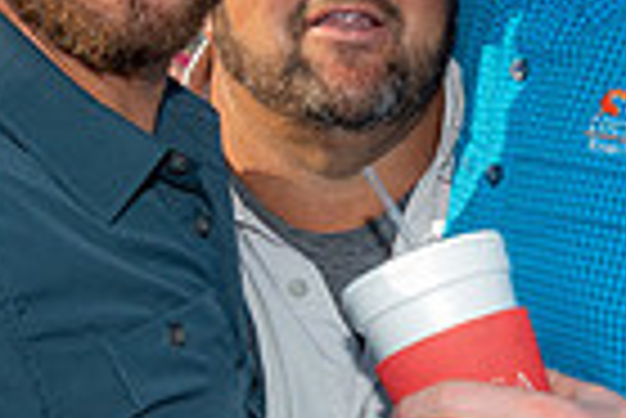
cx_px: 590
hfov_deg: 13.9
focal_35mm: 146
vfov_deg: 9.4
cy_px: 180
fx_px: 2541
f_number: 14
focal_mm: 35
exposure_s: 1/250
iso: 500
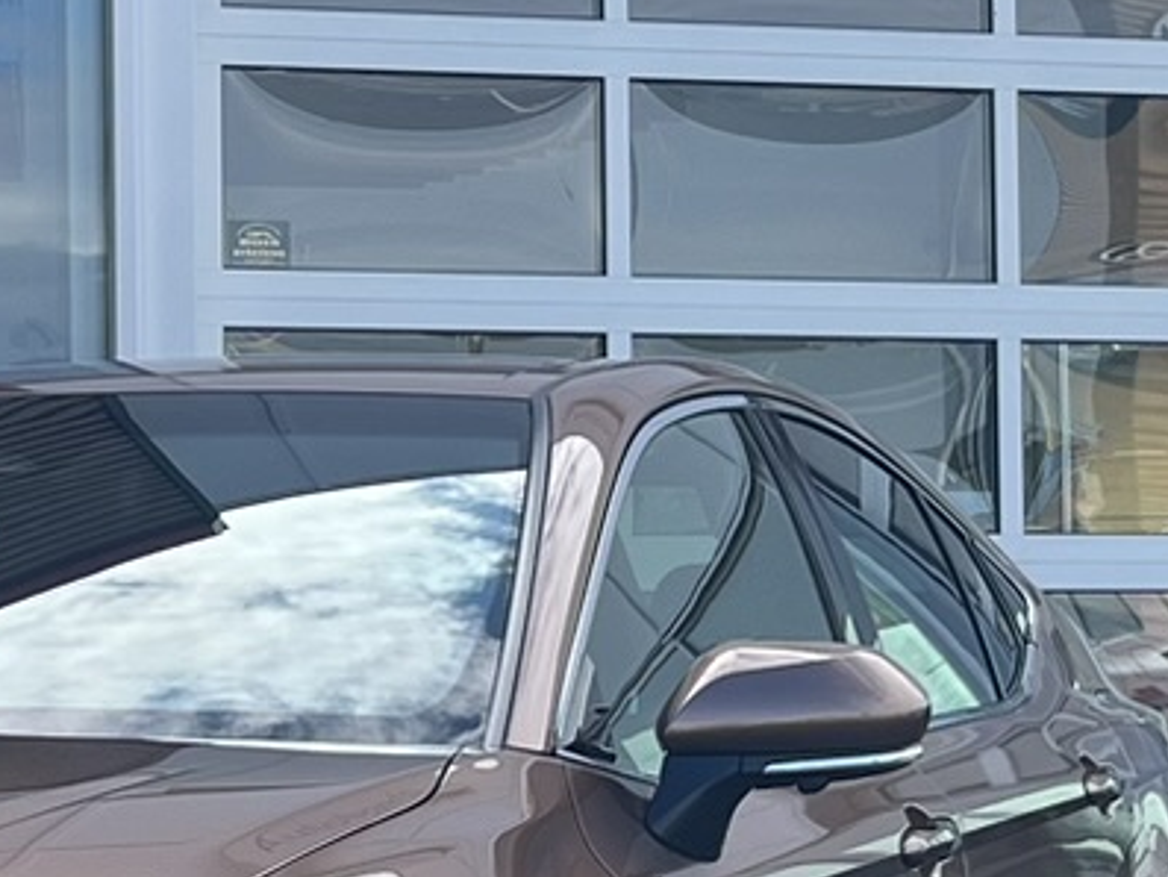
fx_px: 4523
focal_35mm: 134
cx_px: -85
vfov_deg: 11.1
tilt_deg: +2.4
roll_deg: +0.6
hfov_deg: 14.4
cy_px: 512
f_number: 1.6
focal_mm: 5.1
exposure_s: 1/1009
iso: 50
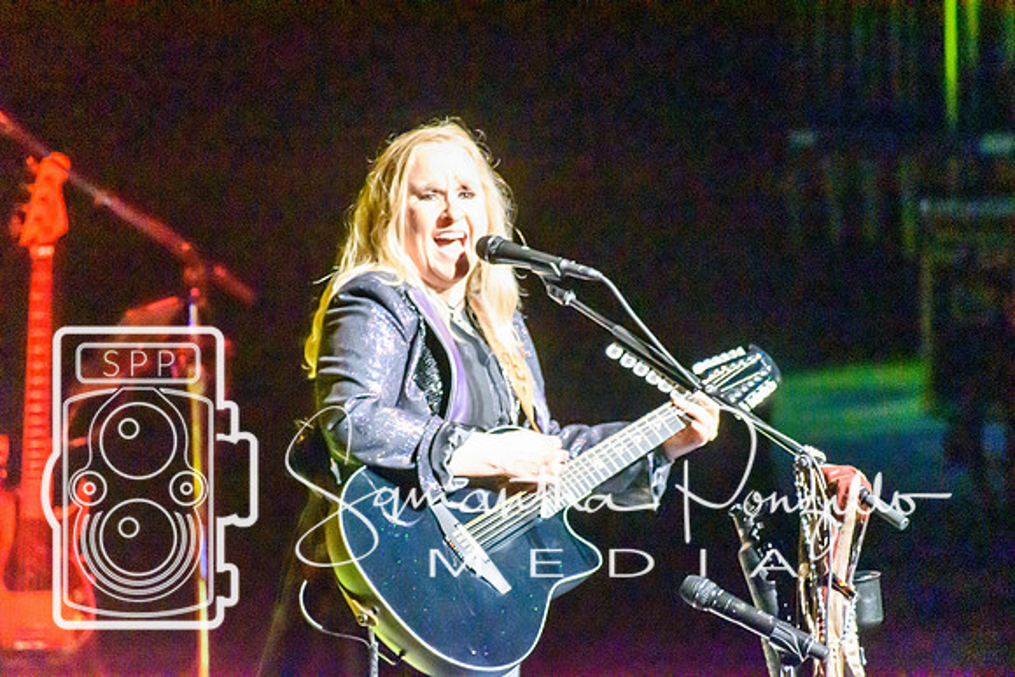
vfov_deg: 3.8
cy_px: 338
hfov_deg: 5.7
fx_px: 10152
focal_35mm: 360
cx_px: 508
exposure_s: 1/160
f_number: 6
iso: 12800
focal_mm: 240
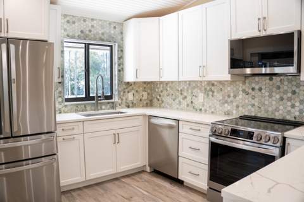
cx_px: 152
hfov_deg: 67.4
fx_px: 228
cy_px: 101
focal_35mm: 27
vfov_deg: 47.9
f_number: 3.2
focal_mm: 18
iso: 100
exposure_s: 1/15
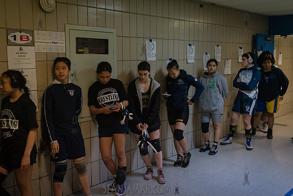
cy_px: 98
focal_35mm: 38
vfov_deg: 35.1
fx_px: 309
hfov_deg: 50.7
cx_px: 143
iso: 5000
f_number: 3.2
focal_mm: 35
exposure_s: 1/320
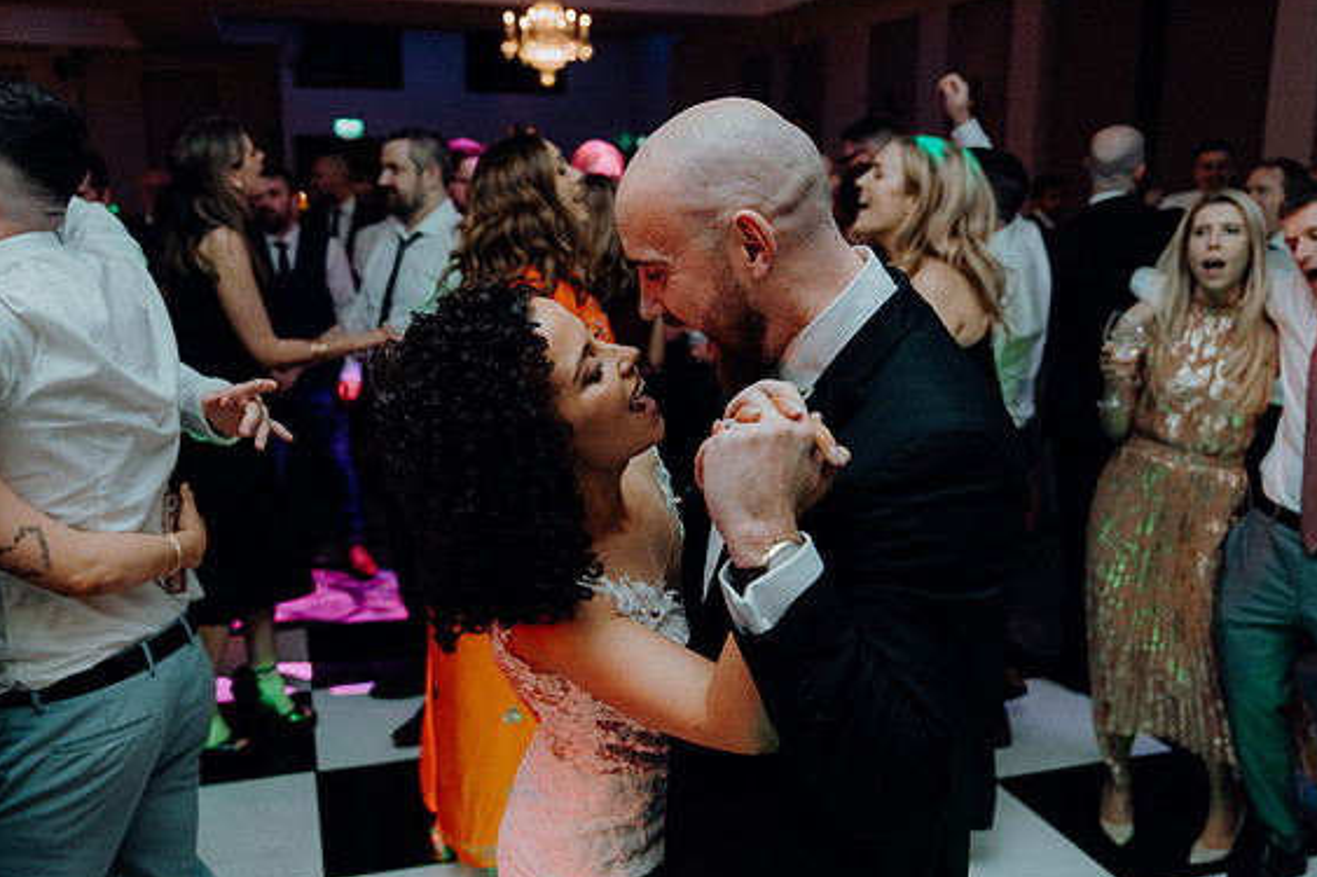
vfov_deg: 38.9
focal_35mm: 34
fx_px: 1243
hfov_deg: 55.8
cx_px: 671
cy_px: 441
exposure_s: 1/160
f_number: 3.5
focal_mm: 33
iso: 2500
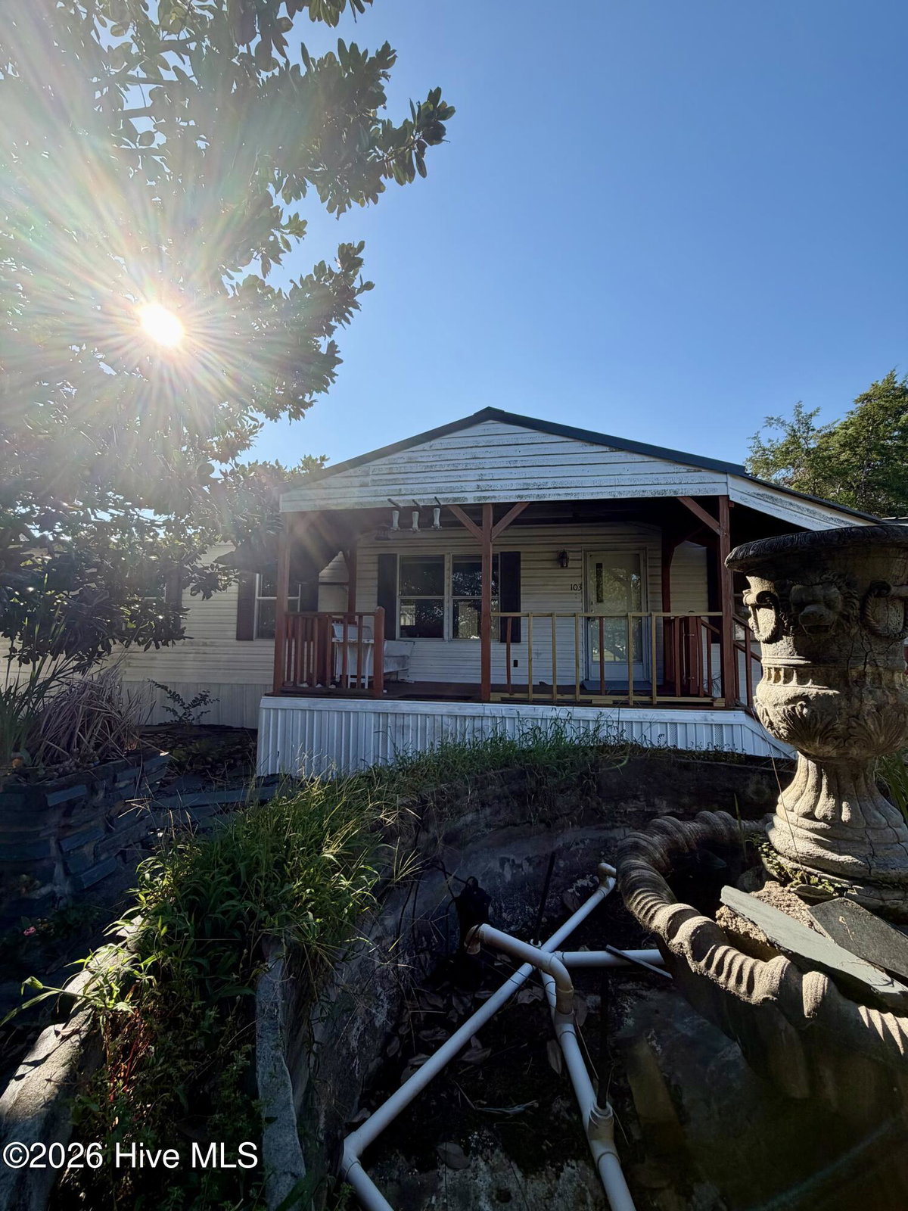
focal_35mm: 14
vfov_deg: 102.1
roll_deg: -0.5
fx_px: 490
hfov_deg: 85.7
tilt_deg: +4.8
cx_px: 454
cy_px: 606
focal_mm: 2.22
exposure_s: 1/726
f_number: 2.2
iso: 40
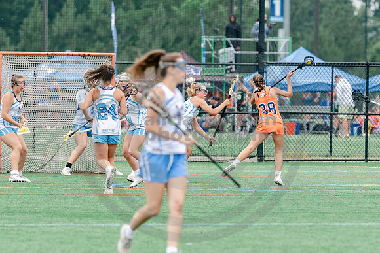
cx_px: 235
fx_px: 5489
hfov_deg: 4.0
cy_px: 179
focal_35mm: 520
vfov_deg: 2.6
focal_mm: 200
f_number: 3.2
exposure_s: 1/640
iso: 250
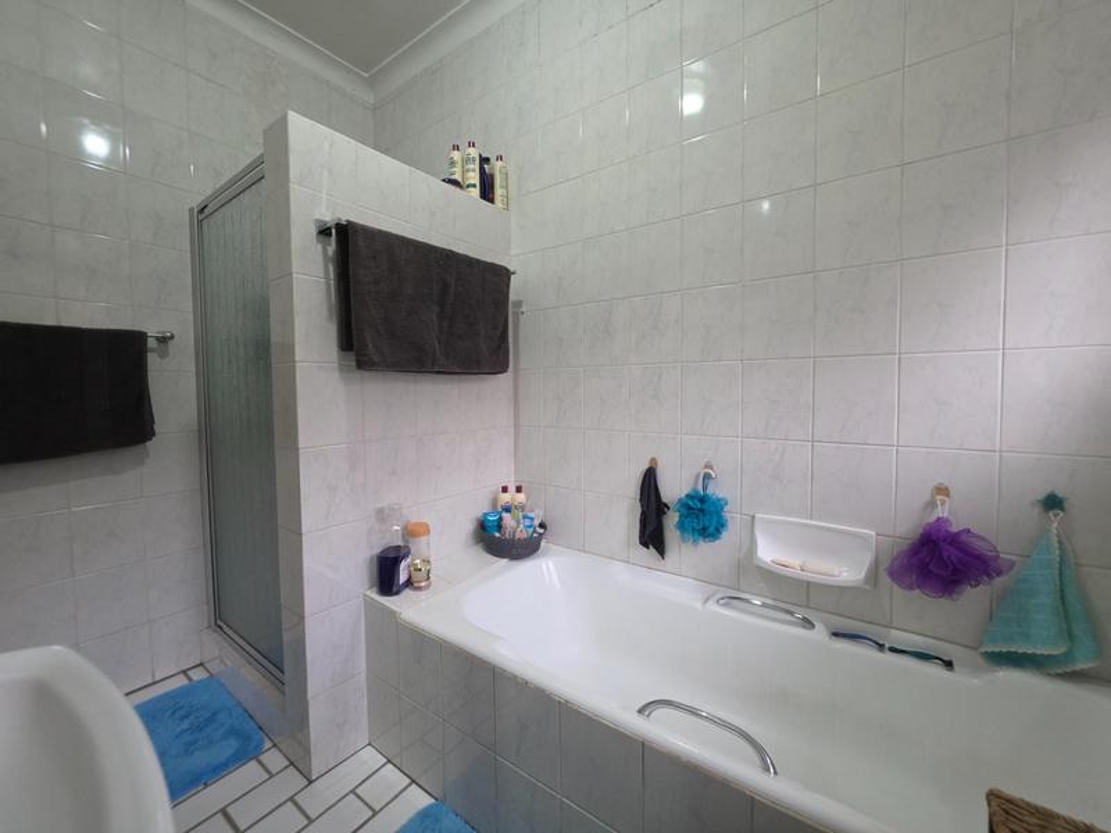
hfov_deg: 106.2
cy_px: 416
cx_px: 556
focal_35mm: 13
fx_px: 417
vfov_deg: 89.9
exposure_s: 1/100
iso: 250
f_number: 1.9
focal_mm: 2.2
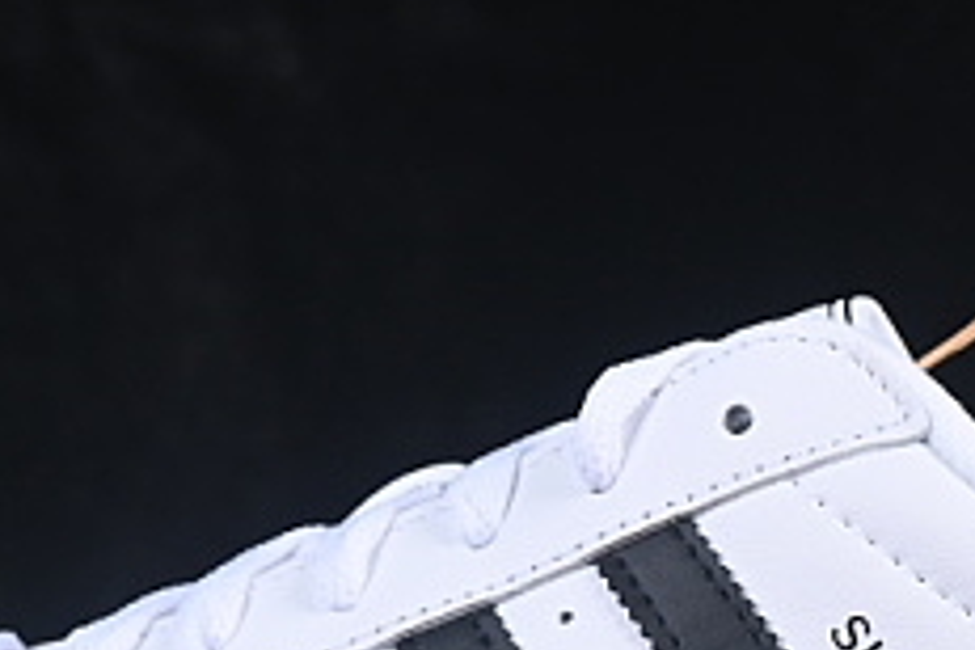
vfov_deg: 5.3
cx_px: 667
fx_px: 7041
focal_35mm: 260
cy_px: 513
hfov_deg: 7.9
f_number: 8
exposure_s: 1/80
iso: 160
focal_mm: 50
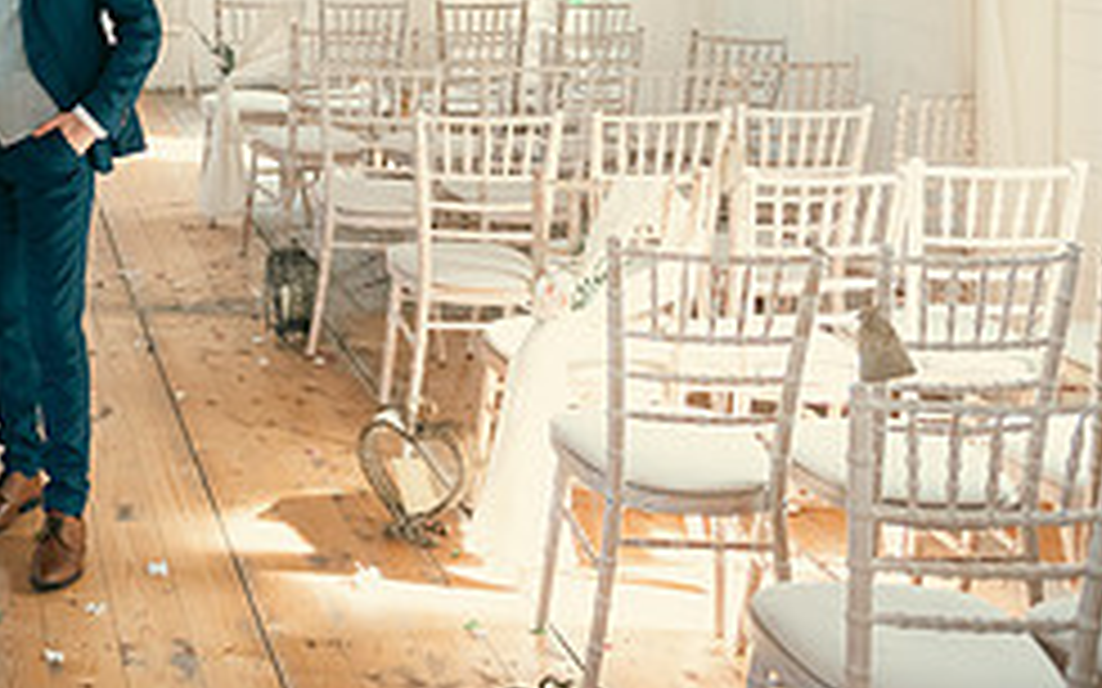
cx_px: -108
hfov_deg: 31.2
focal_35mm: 58
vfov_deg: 20.7
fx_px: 1742
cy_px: -155
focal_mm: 24
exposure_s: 1/200
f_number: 3.5
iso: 400
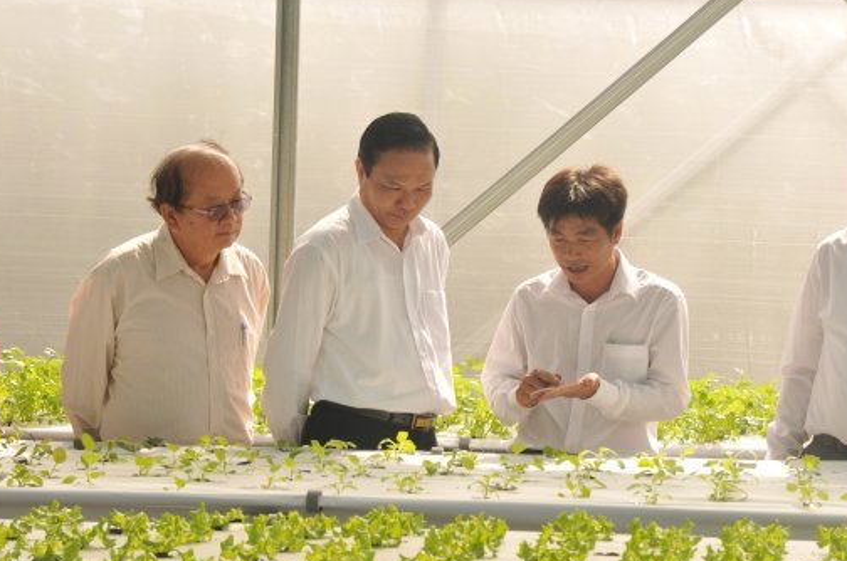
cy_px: 322
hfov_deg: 15.9
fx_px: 3021
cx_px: 534
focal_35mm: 129
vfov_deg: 10.6
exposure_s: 1/250
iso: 500
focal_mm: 65
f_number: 11
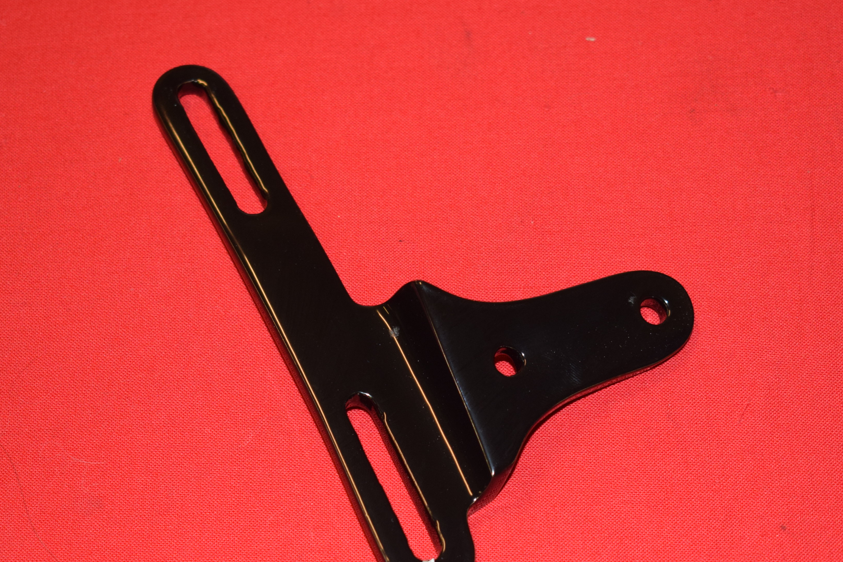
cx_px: 448
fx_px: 2037
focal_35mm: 87
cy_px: 371
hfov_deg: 23.4
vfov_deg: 15.7
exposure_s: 1/160
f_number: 5
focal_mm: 42
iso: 800
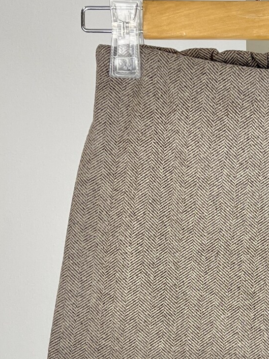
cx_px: 259
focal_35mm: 57
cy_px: 190
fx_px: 590
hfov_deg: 24.7
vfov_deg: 33.8
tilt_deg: -4.2
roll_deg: +1.7
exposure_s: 1/288
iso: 50
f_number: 1.5
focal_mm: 5.7
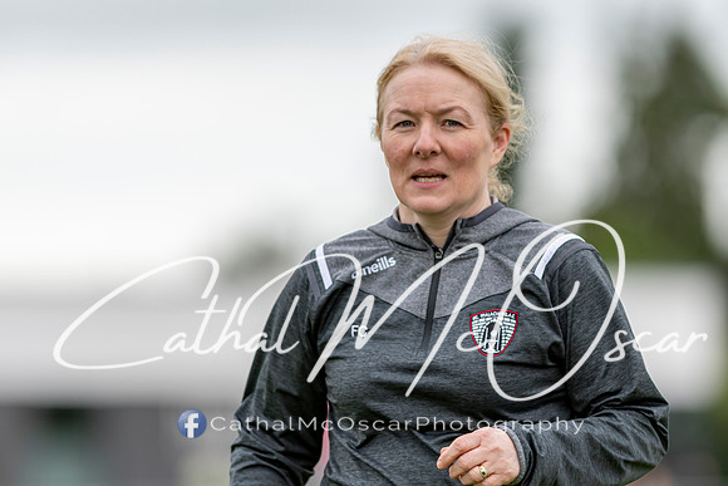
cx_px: 364
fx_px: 9102
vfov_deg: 3.1
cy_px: 243
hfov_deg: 4.6
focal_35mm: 450
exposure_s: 1/1000
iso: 220
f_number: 2.8
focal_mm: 300
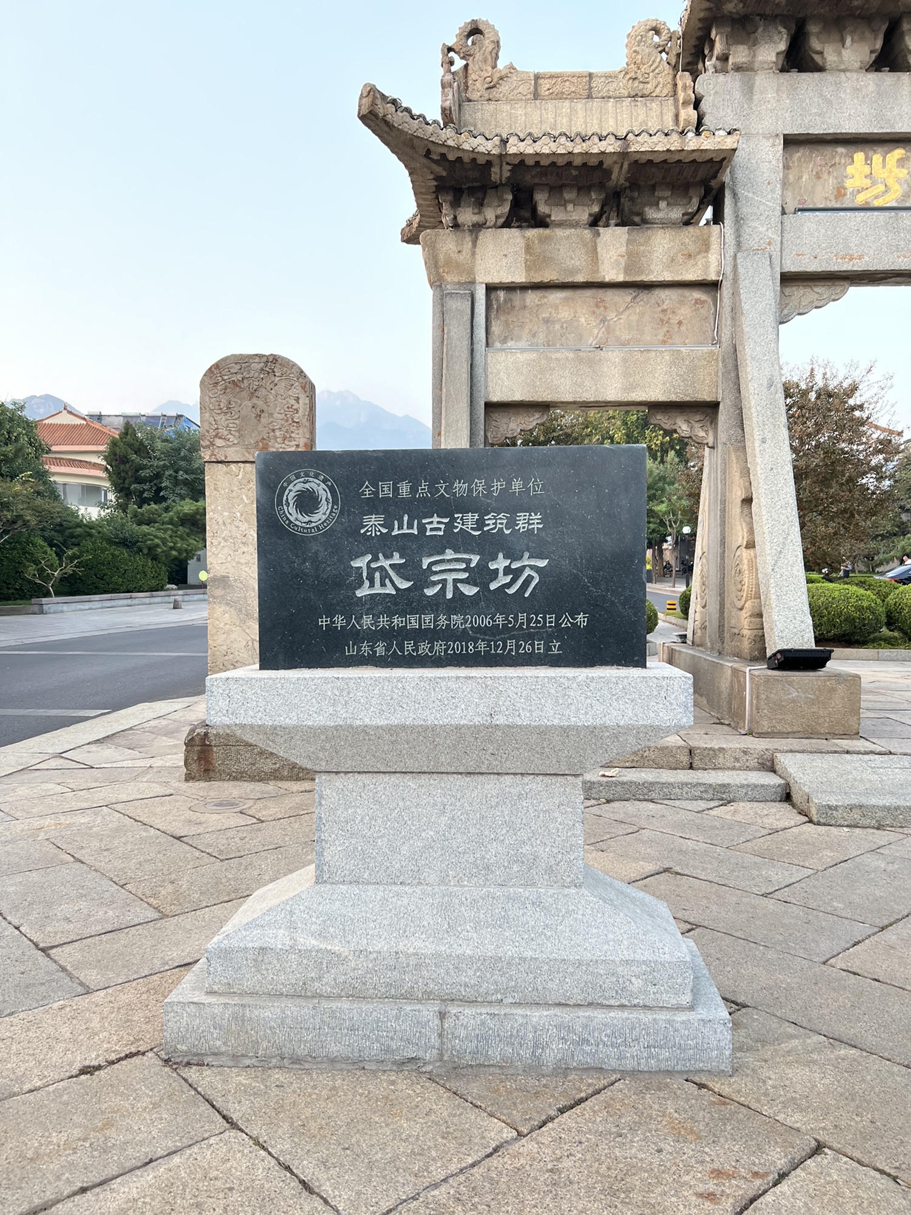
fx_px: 912
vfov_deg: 67.3
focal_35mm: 26
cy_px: 608
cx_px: 456
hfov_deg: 53.1
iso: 100
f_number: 1.5
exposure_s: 1/121
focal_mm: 5.7
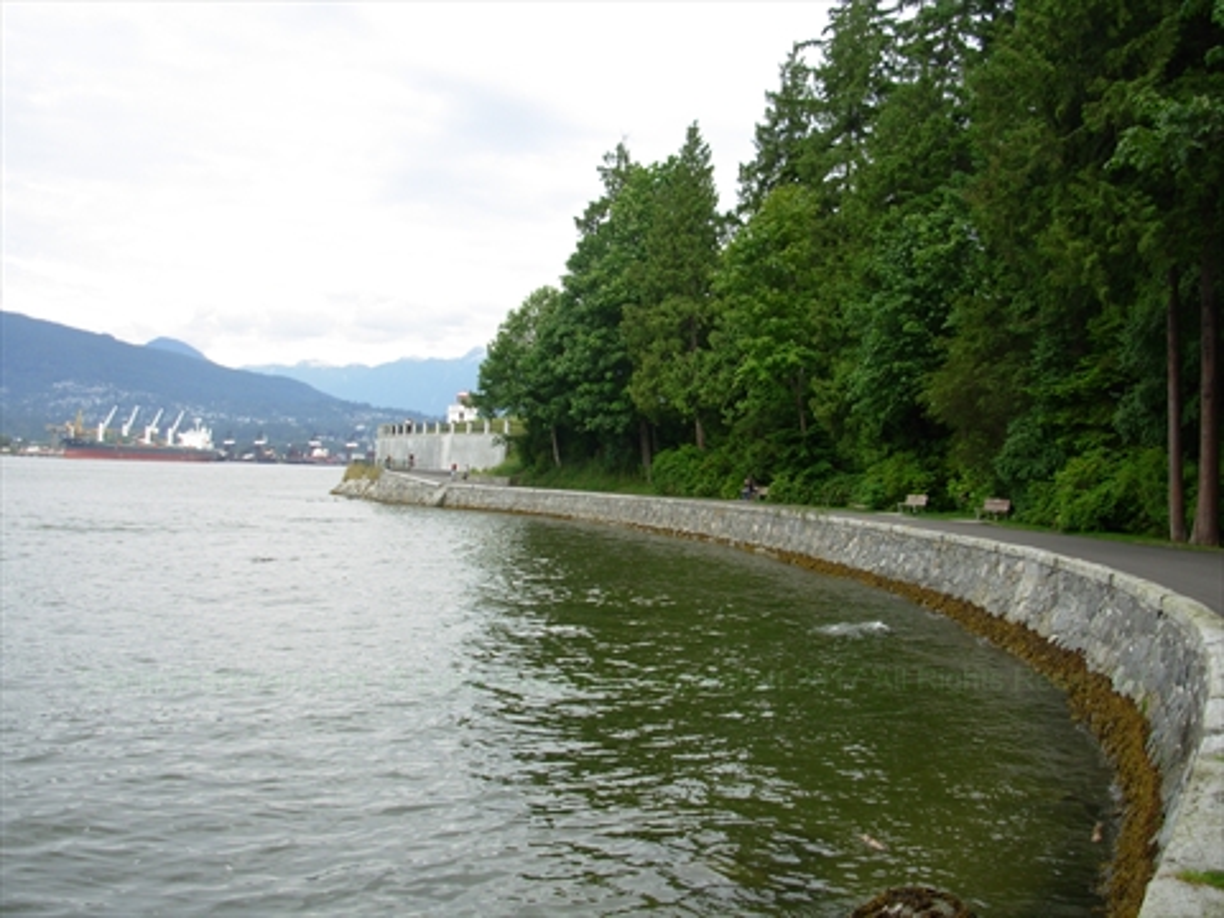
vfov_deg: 37.7
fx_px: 1344
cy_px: 459
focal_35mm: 38
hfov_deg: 49.0
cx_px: 612
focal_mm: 6.3
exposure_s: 1/527
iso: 50
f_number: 2.9
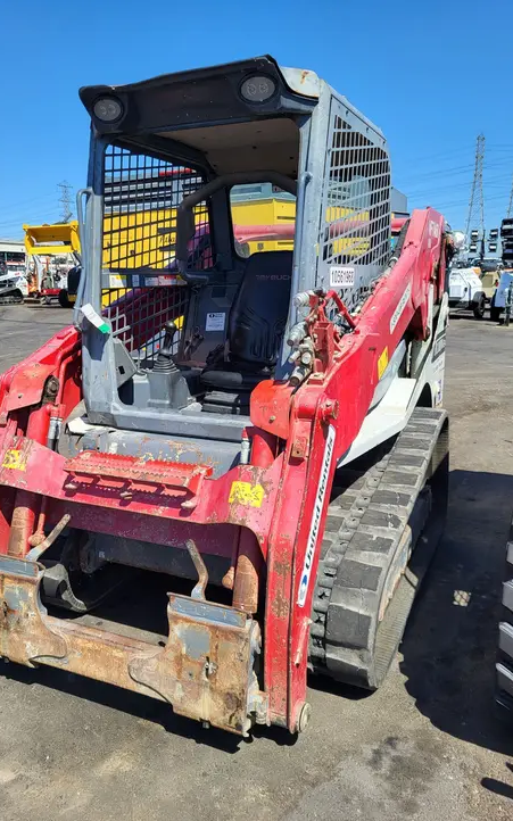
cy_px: 414
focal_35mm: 28
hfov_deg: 44.4
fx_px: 627
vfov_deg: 66.5
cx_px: 226
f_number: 1.8
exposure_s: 1/1559
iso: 40
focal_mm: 5.4
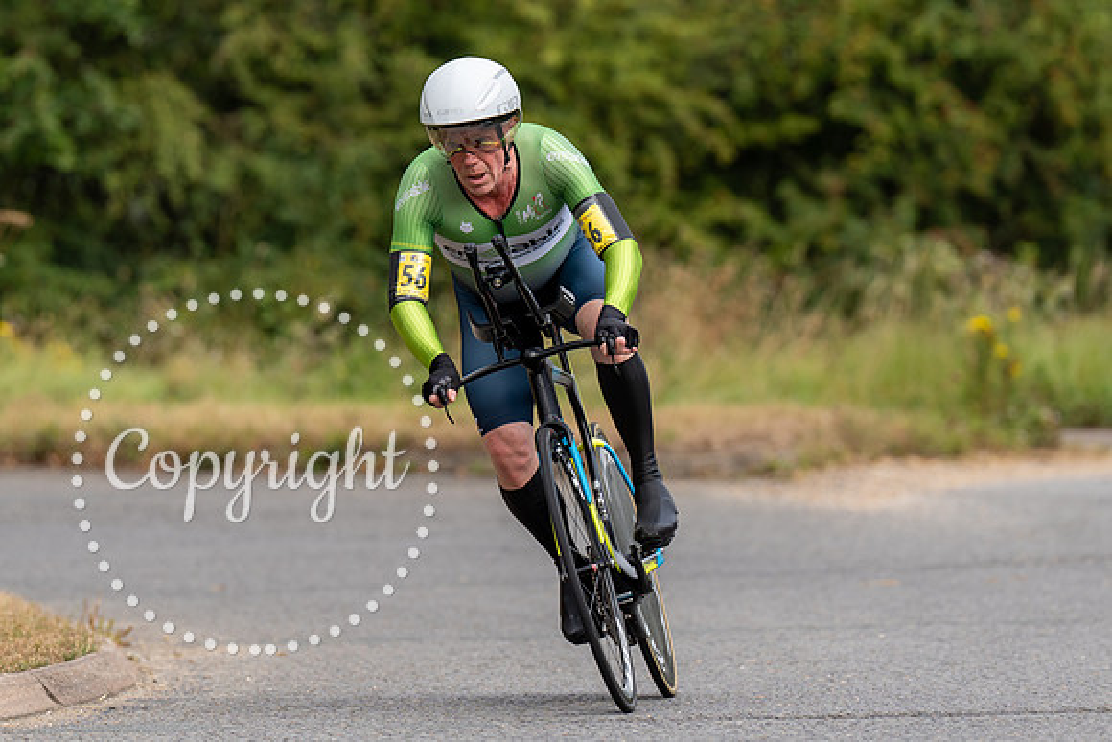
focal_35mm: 320
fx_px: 9889
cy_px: 255
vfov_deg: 4.3
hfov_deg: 6.4
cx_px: 517
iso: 200
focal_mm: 197
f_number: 3.5
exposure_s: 1/1000
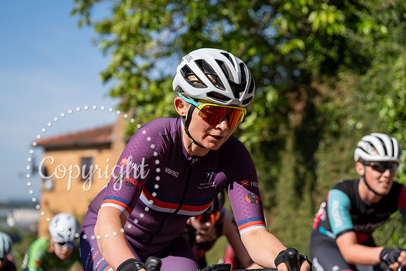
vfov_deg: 19.5
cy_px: 136
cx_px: 203
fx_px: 790
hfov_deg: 28.8
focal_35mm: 70
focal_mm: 70
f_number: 3.5
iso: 100
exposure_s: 1/1000
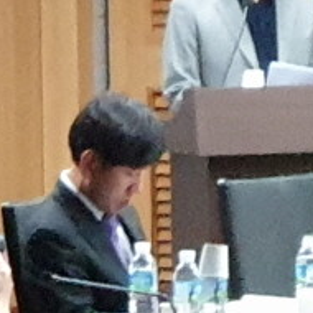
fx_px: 1432
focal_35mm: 140
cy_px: 40
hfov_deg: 12.2
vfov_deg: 12.4
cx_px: 362
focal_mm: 6
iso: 640
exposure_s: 1/30
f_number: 2.4
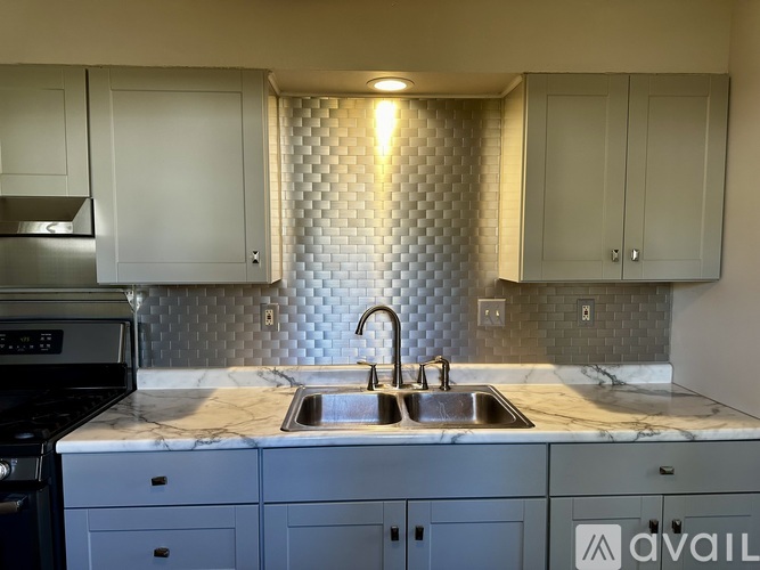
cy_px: 285
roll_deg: +0.7
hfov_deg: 71.6
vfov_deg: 56.8
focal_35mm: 24
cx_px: 380
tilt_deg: -3.6
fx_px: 527
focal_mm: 6.86
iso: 160
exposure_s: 1/120
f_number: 1.78
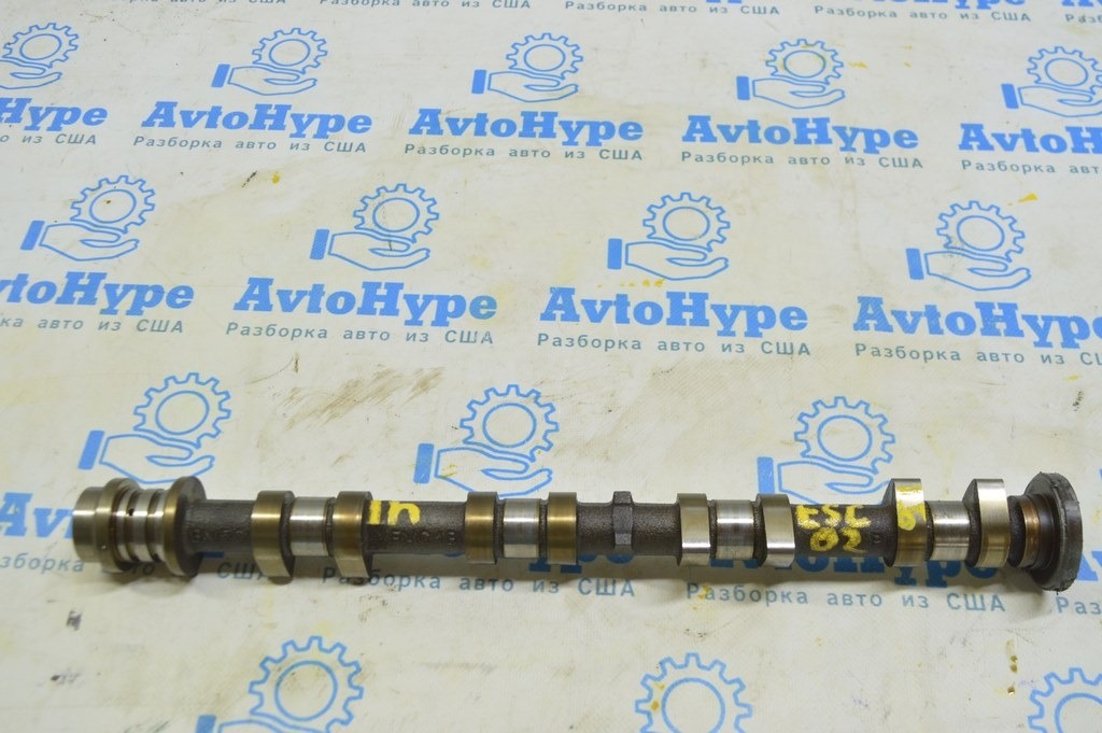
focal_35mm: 36
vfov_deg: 36.8
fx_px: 1101
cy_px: 366
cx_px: 551
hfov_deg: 53.2
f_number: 5.6
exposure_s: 1/20
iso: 400
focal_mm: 24
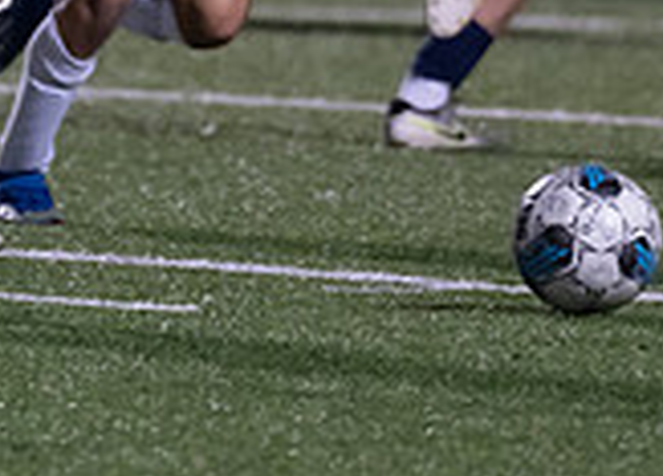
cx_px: -100
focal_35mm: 1097
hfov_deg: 1.8
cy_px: -330
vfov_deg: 1.3
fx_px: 20691
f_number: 2.8
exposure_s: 1/1000
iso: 2500
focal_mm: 200
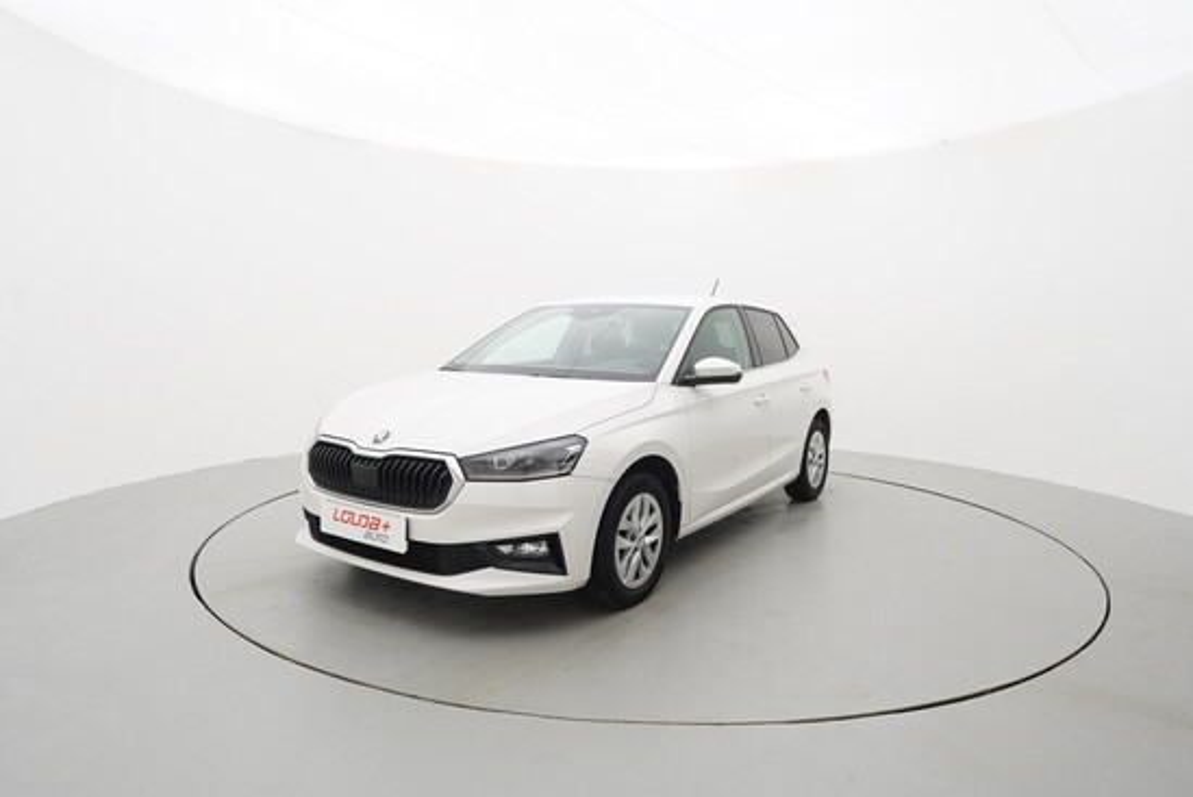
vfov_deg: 56.2
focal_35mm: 22
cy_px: 398
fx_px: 746
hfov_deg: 77.3
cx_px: 596
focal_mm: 15
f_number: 5.6
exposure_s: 1/80
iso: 200
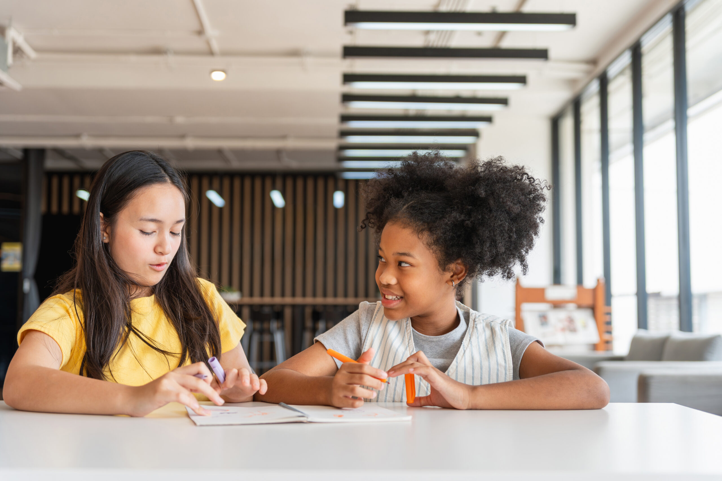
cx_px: 361
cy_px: 240
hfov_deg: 43.7
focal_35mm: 45
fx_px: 900
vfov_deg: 29.9
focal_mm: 44.9
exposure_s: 1/250
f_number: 2.8
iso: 400
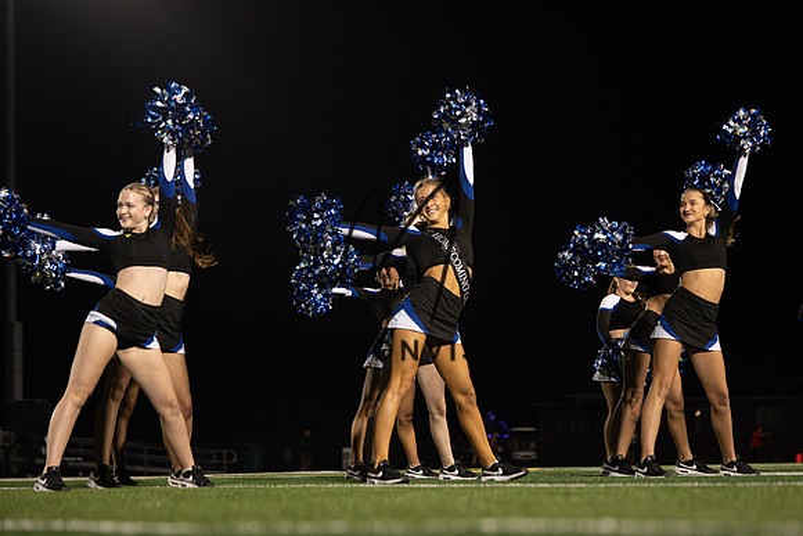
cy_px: 265
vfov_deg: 13.4
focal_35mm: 102
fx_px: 2285
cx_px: 442
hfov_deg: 19.9
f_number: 2.8
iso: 2500
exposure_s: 1/640
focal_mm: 89
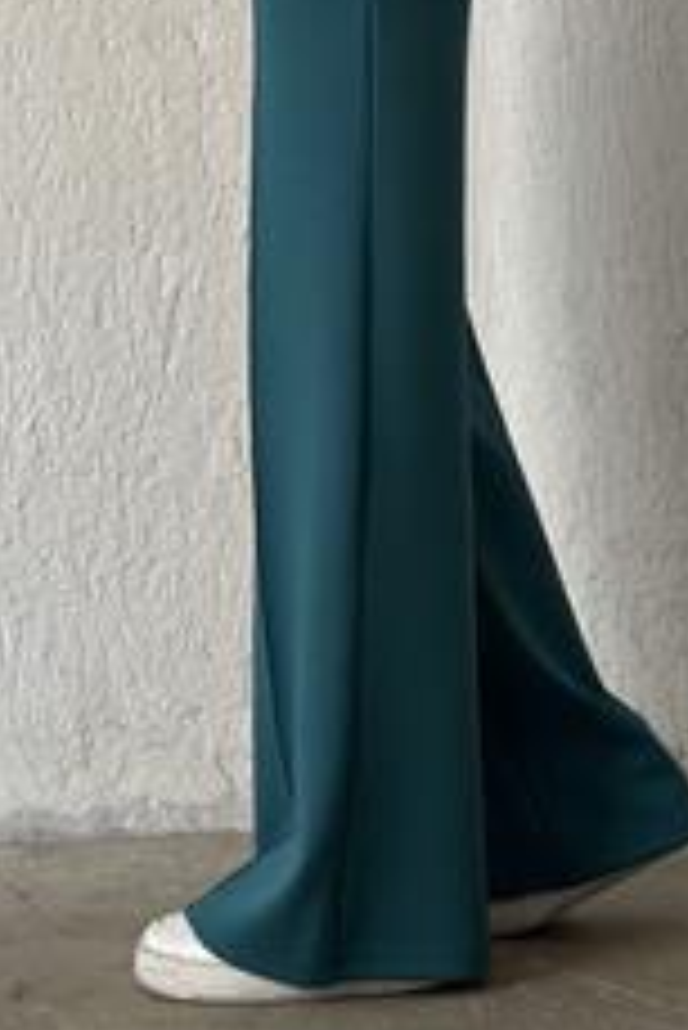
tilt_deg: +2.0
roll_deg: -0.5
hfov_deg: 14.7
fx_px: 2662
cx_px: 346
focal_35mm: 93
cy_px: 135
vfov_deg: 21.5
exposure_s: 1/75
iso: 125
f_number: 1.78
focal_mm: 6.86
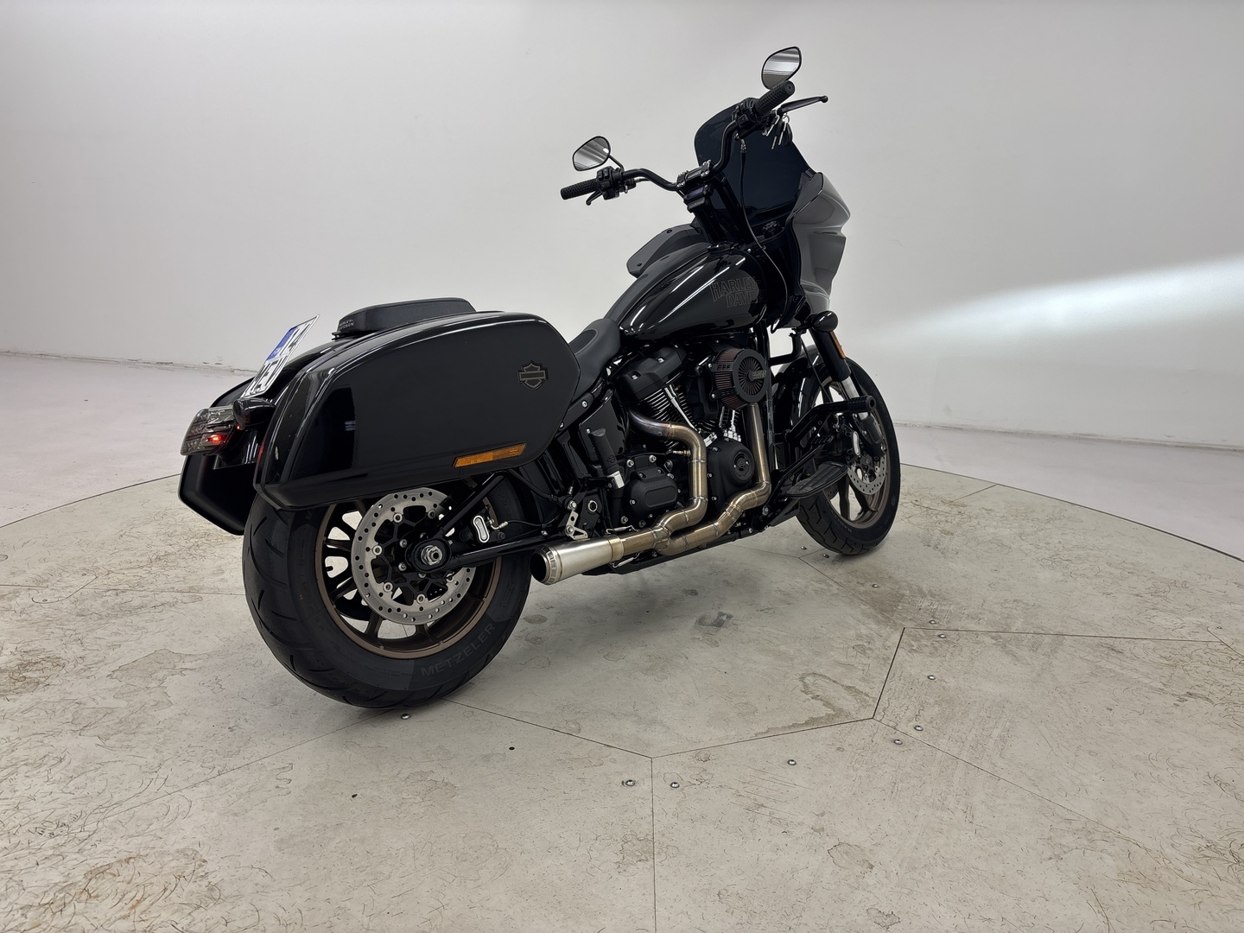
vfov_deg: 53.1
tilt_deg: -14.5
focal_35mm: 26
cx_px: 622
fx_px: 934
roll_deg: -2.1
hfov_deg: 67.3
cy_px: 466
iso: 40
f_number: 1.6
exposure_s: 1/100
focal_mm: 5.96
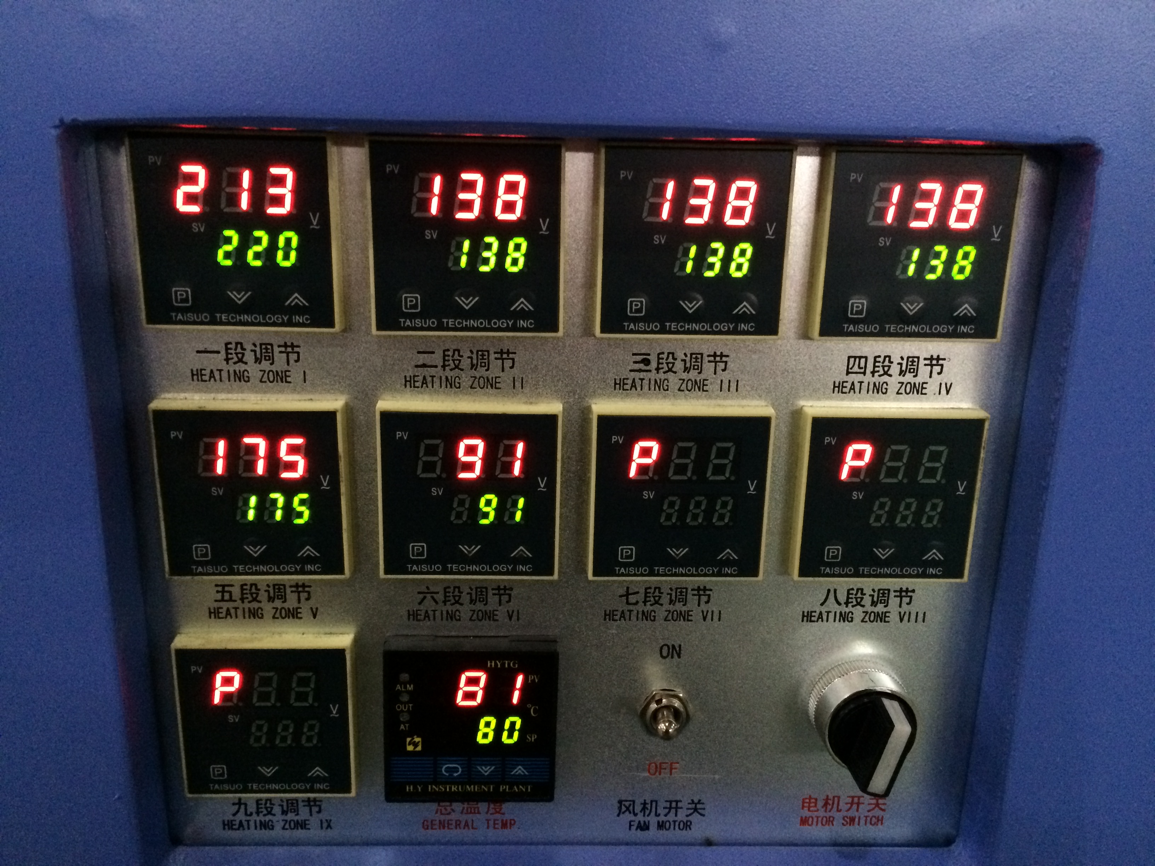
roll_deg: +0.4
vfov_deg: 48.2
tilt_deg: -19.0
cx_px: 578
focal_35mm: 29
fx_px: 968
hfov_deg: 61.7
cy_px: 433
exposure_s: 1/15
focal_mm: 4.15
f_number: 2.2
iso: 400
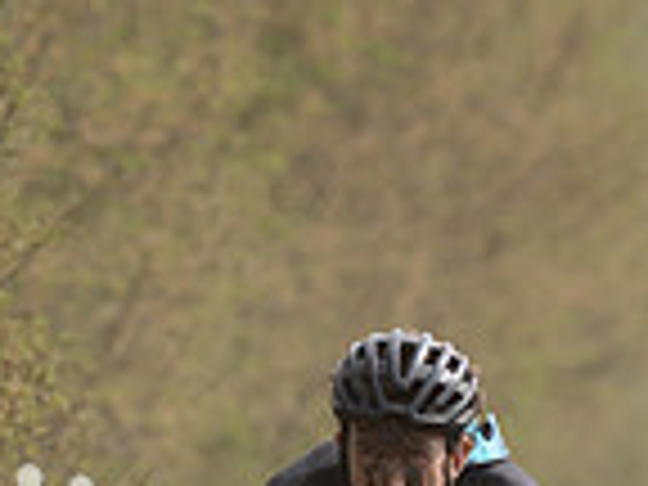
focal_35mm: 871
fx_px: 16305
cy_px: 530
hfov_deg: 2.3
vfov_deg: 1.7
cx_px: 404
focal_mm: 175
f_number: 3.5
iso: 125
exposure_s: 1/1000
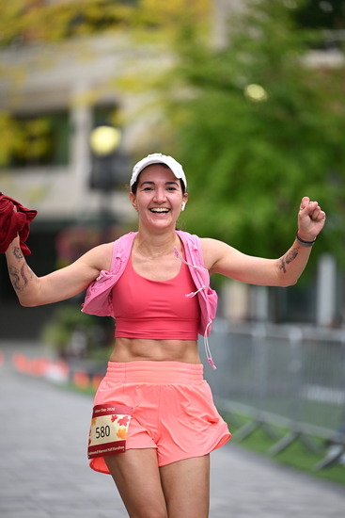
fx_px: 2873
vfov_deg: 10.3
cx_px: 172
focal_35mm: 200
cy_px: 259
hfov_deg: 6.9
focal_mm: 200
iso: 640
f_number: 2.8
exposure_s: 1/2000
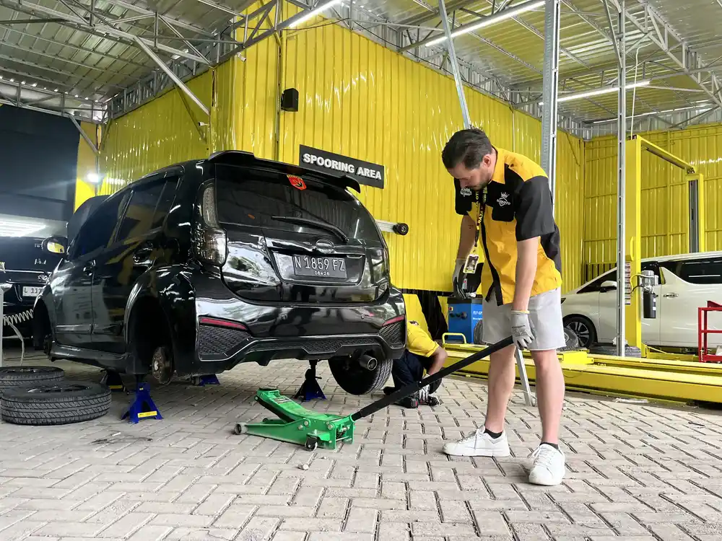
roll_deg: -1.9
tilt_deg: +4.0
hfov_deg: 67.3
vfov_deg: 53.1
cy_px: 270
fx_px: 542
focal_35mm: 26
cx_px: 361
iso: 125
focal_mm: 5.1
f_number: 1.6
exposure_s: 1/107
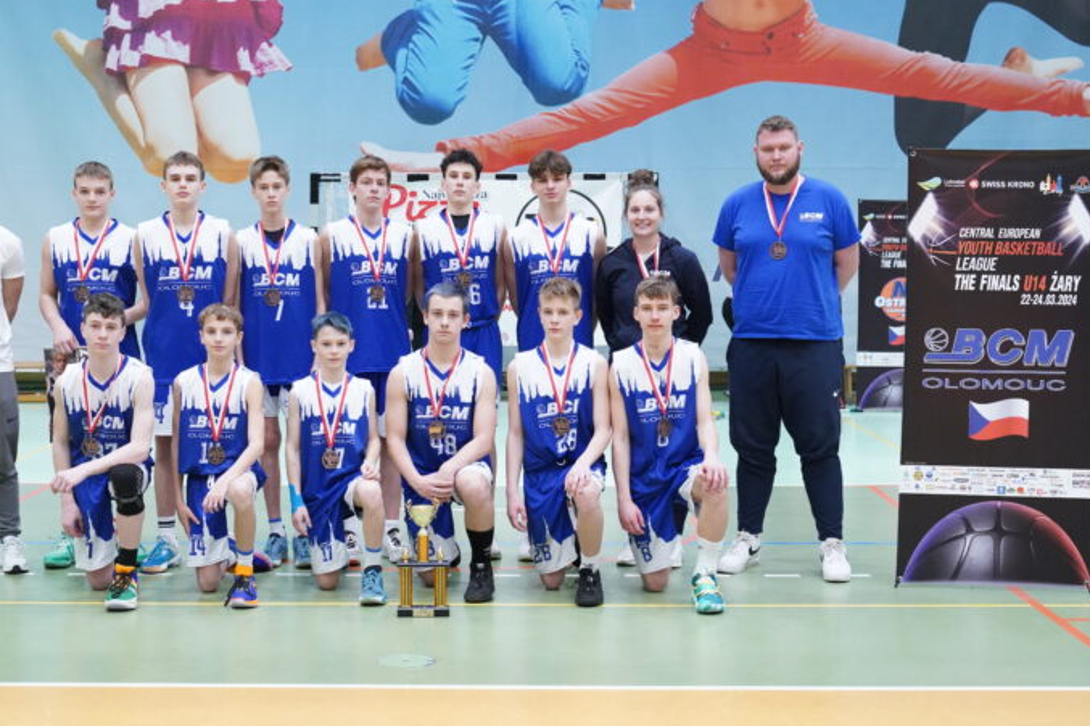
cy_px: 398
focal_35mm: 59
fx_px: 1786
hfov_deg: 33.9
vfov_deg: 23.0
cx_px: 489
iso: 10000
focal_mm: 52
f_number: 5
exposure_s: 1/320
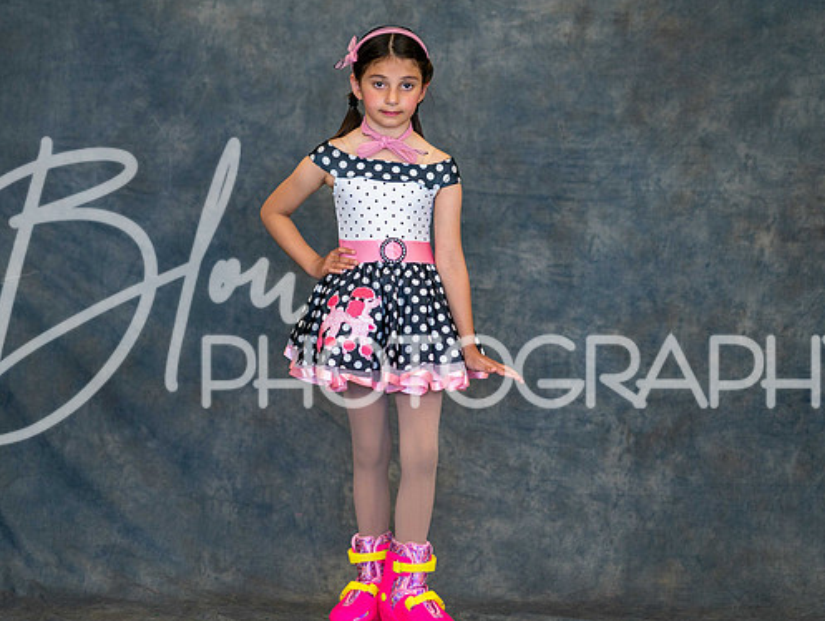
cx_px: 343
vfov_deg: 12.1
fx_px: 2935
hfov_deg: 16.0
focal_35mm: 123
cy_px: 240
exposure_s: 1/200
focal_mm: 85
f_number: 1.8
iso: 320
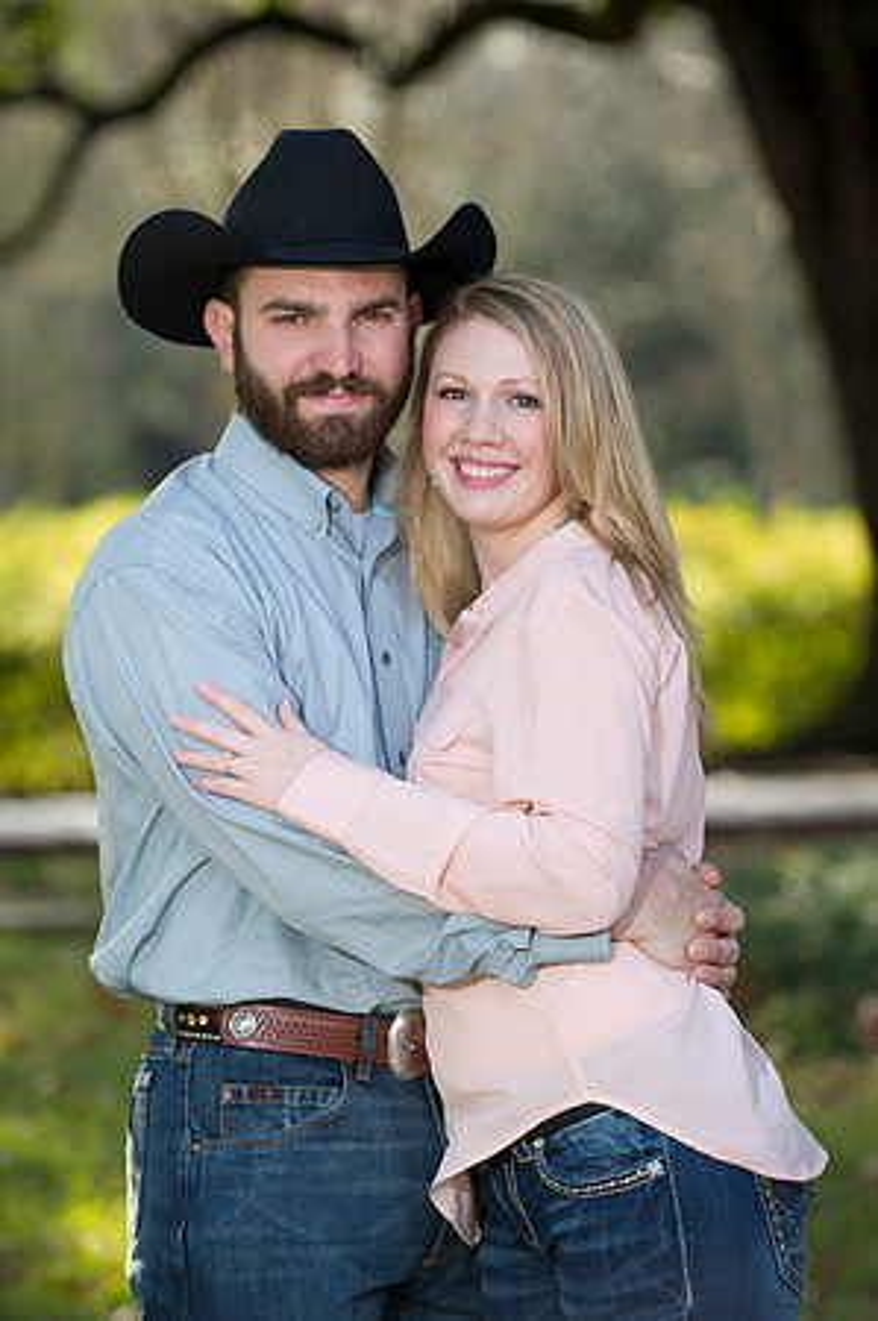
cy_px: 660
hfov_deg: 9.1
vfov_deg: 13.7
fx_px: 5500
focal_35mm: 150
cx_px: 439
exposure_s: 1/250
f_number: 3.5
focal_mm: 150
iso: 250
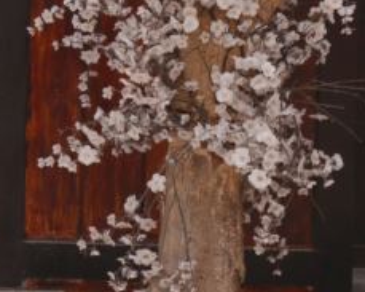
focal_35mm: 215
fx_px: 2322
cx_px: -457
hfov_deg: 8.4
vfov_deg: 7.2
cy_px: 65
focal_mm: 42
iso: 200
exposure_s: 1/180
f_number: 6.7
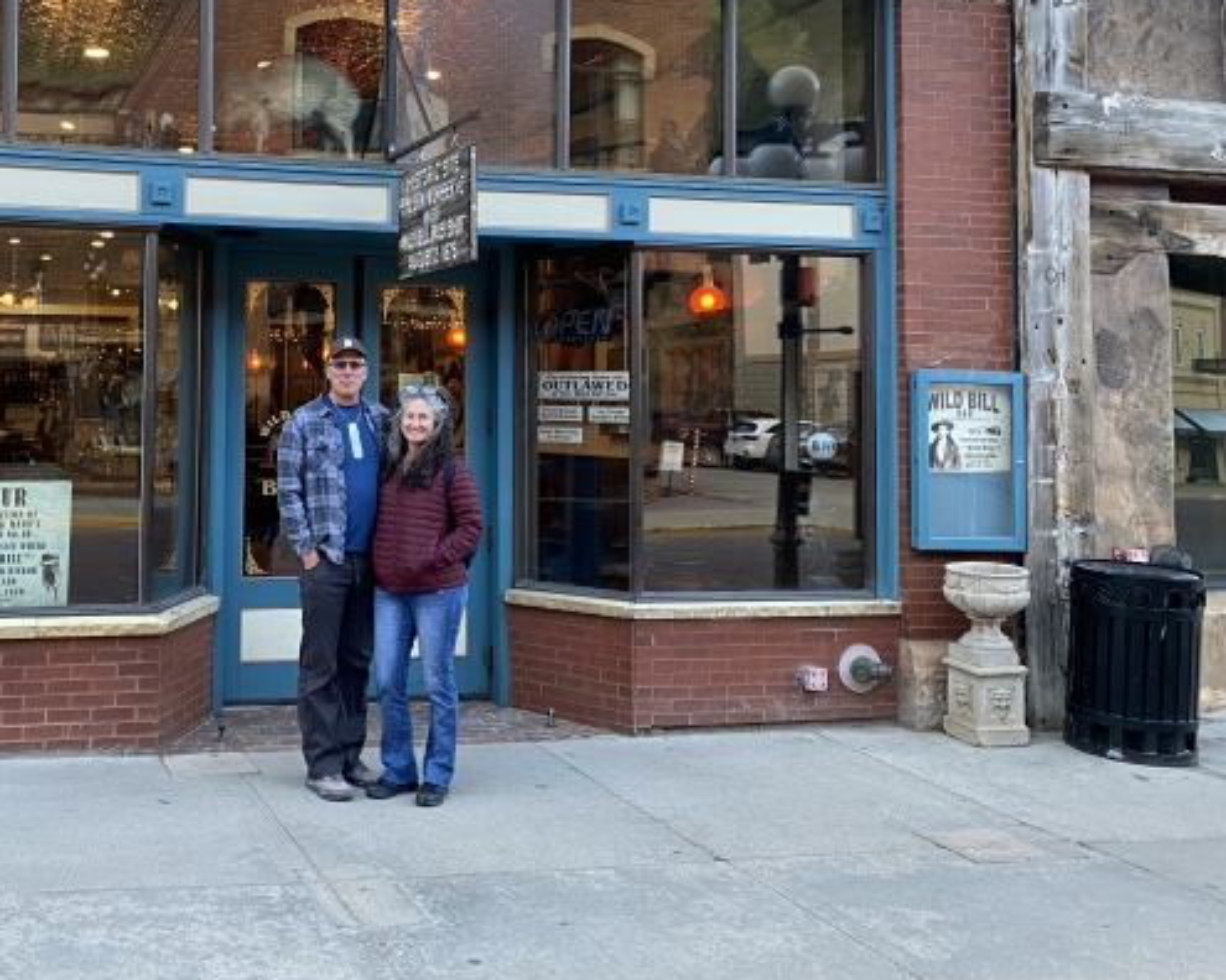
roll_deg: +1.3
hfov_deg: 43.5
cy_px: 319
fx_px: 1488
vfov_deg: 36.1
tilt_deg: +2.6
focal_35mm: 41
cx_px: 317
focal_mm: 4.25
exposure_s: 1/60
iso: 100
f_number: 1.8
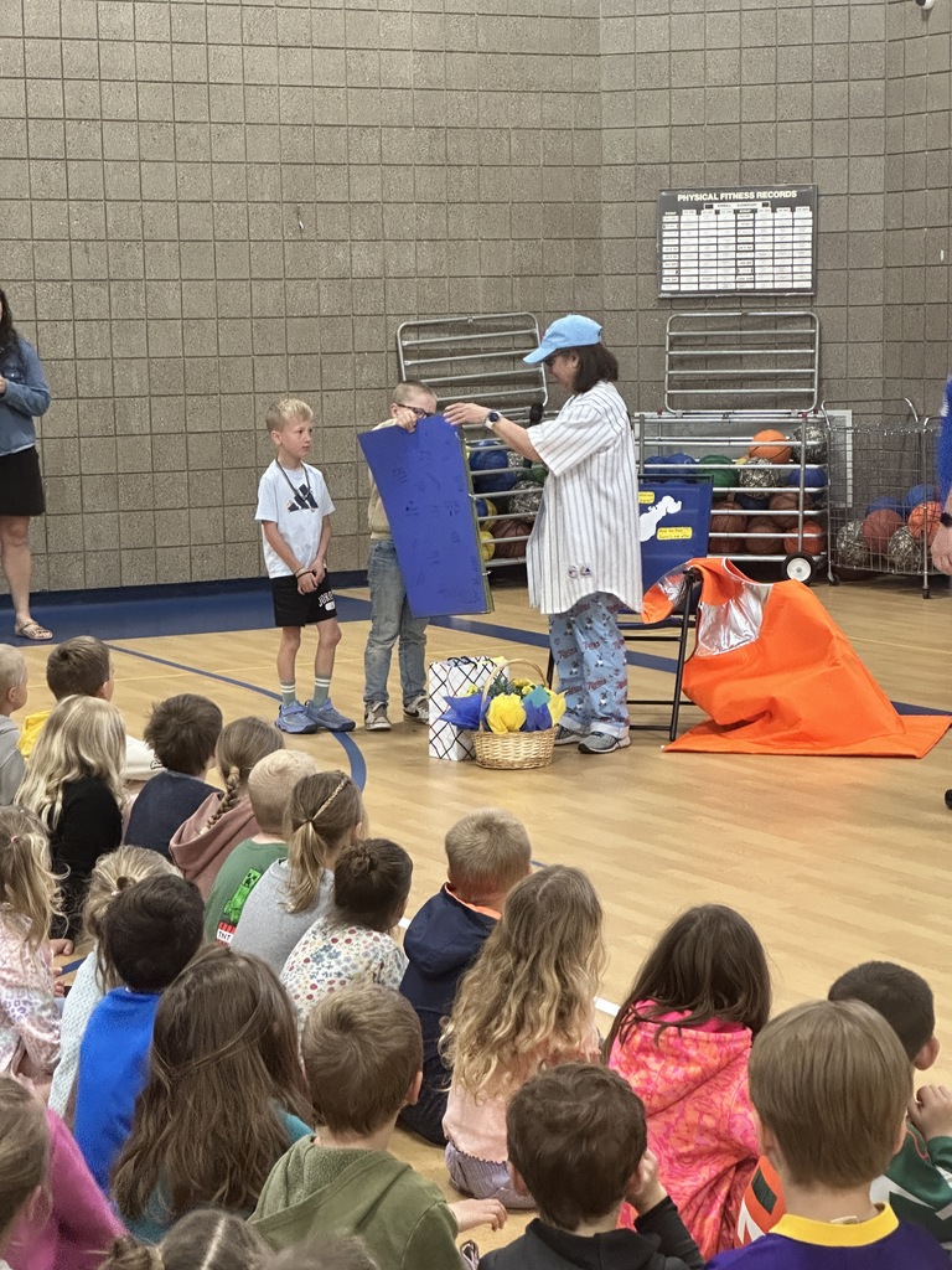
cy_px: 635
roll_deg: +0.7
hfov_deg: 19.1
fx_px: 2824
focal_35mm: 77
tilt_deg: -6.6
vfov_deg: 25.3
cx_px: 476
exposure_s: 1/41
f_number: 2.8
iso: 500
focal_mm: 9
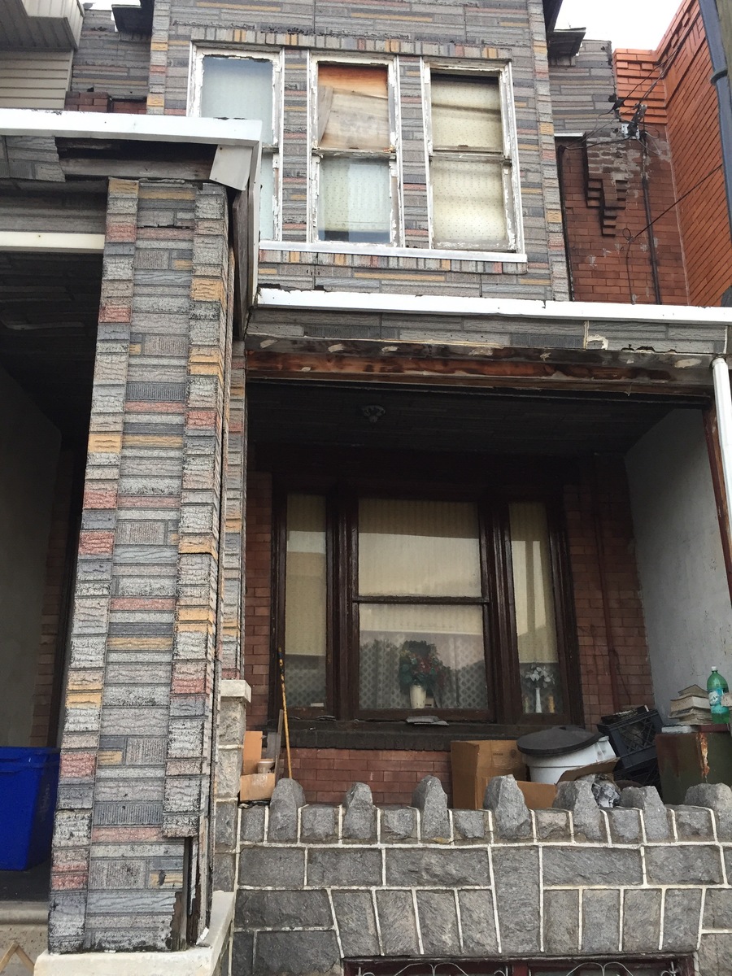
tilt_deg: +16.9
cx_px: 366
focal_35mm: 29
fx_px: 818
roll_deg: +0.8
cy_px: 488
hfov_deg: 48.2
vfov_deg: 61.7
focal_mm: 4.15
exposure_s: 1/30
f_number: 2.2
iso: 80
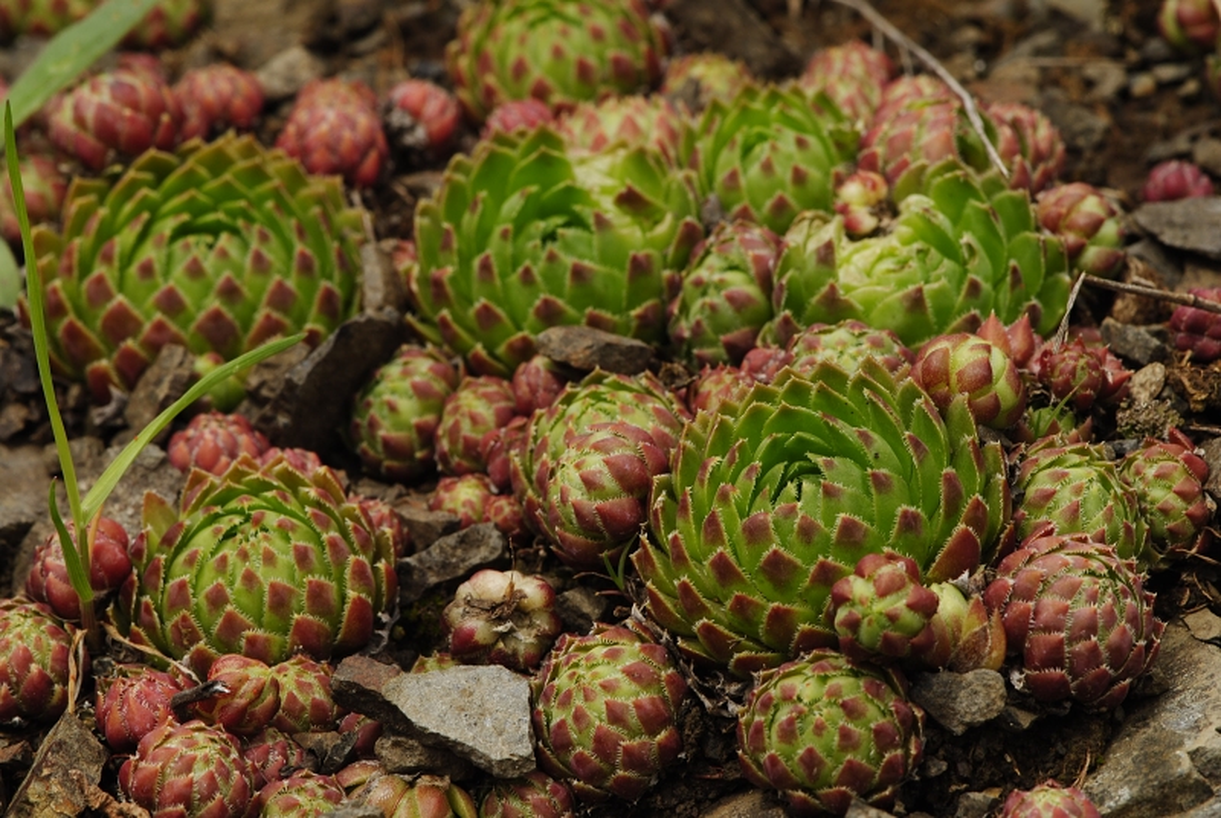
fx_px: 4331
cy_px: 409
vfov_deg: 10.8
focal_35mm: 128
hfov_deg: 16.0
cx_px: 610
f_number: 13
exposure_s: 1/100
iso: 100
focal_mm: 85
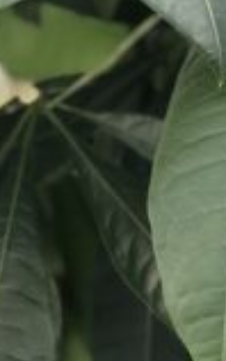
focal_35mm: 186
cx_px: 258
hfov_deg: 7.0
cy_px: -35
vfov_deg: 11.1
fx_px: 1830
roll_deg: +2.0
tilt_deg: +3.5
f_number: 2.4
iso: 32
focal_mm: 6
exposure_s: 1/50
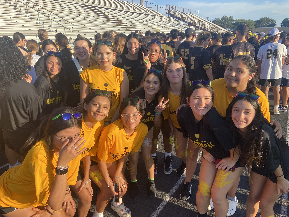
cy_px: 108
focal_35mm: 26
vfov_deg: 53.1
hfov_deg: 67.3
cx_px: 144
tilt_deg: -18.9
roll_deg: +0.5
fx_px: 217
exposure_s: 1/990
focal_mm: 4.25
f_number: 1.8
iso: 32
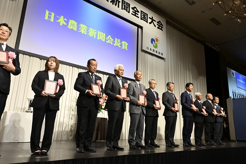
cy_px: 82
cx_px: 123
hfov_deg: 69.4
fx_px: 178
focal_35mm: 26
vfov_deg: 49.5
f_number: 6.3
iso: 6400
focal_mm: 26
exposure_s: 1/250
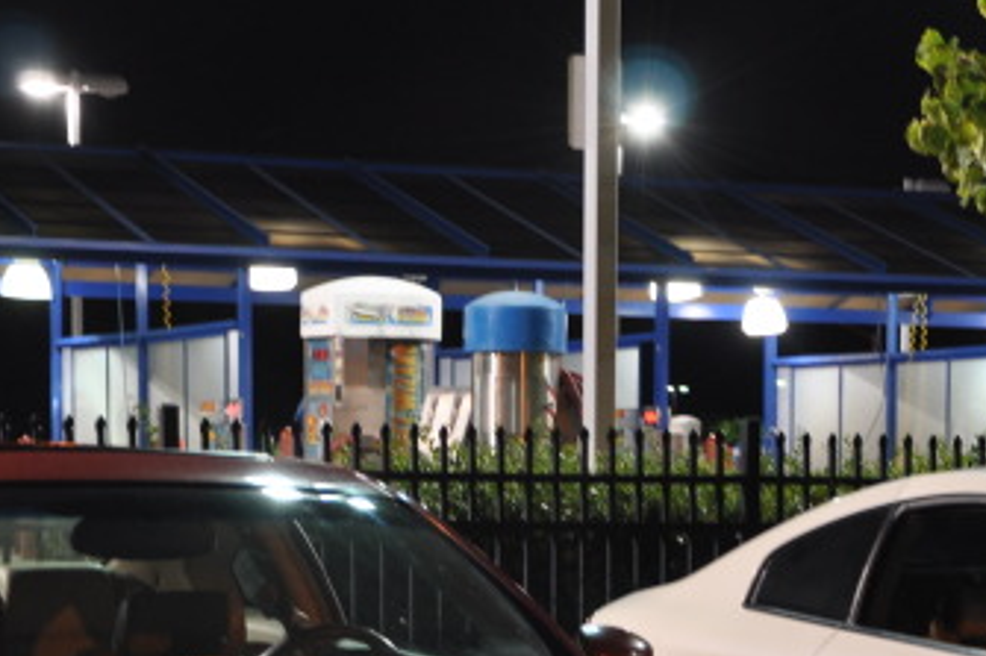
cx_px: 555
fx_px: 3427
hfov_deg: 16.4
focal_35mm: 125
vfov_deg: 10.8
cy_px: 719
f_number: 5.6
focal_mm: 35
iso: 320
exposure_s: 1/8
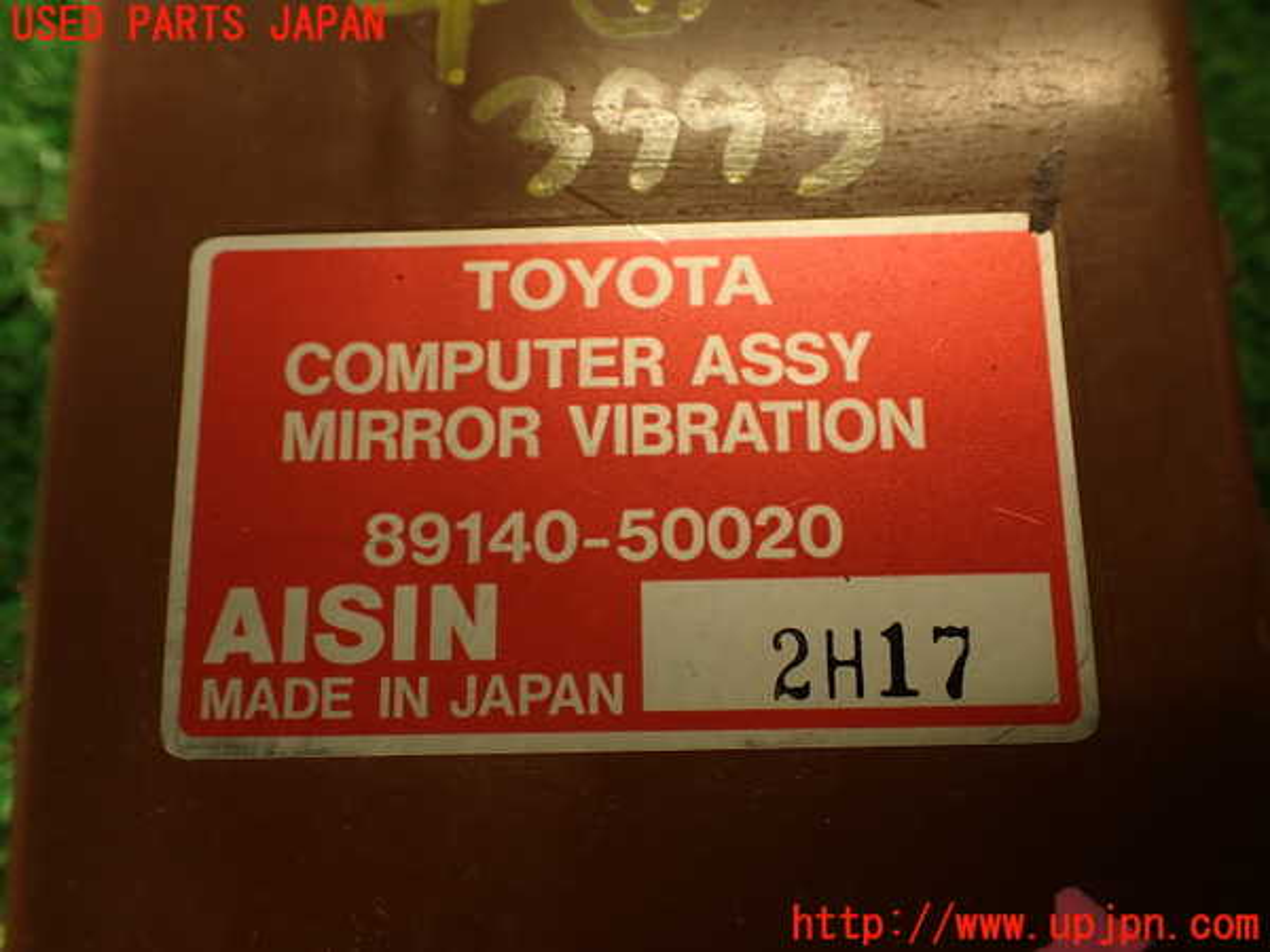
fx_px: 1174
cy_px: 476
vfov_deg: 44.2
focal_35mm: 32
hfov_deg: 56.8
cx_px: 635
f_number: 2.4
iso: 100
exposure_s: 1/60
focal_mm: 5.79
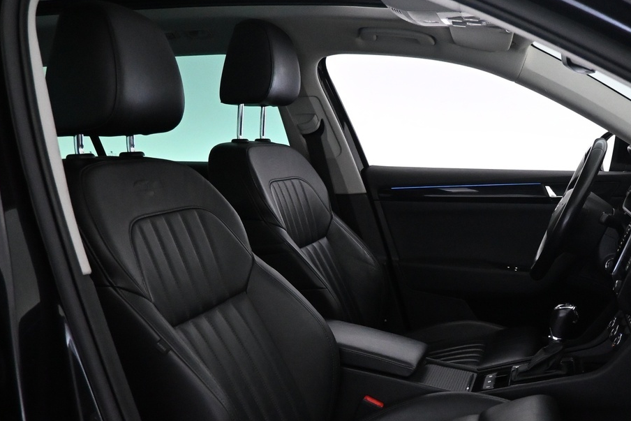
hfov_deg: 44.6
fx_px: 754
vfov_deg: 30.5
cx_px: 432
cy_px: 330
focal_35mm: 43
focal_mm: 16
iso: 3200
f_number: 3.5
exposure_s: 1/100
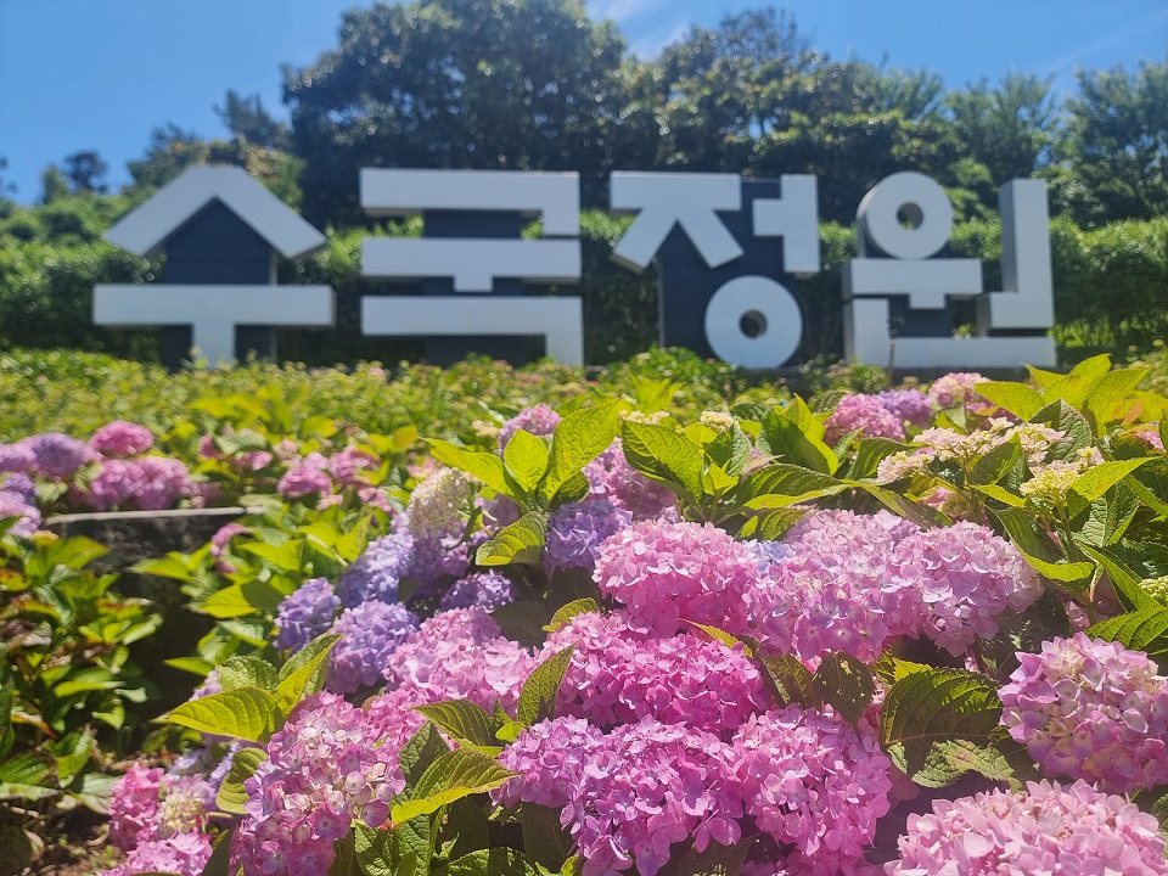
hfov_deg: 71.6
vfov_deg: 56.8
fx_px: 810
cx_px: 584
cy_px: 438
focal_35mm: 24
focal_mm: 6.7
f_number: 1.8
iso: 50
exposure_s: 1/900
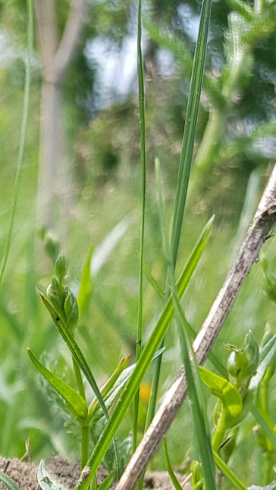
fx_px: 911
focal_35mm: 70
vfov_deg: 27.2
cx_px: -155
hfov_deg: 15.7
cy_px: 562
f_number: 1.7
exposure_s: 1/834
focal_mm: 4.2
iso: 40
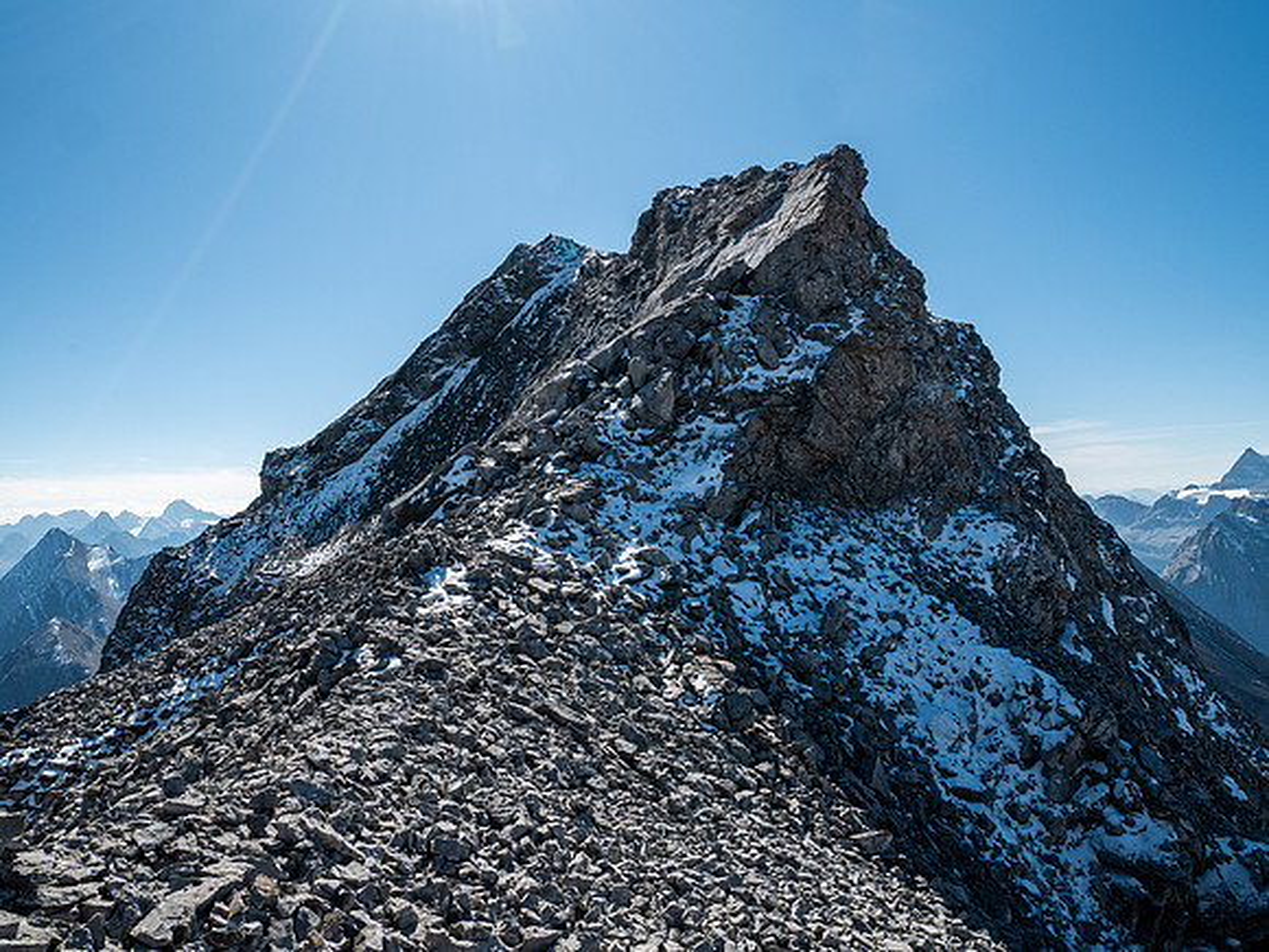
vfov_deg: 53.1
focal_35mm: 26
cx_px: 634
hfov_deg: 67.3
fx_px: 953
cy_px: 476
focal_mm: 13
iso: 200
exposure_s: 1/400
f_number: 8
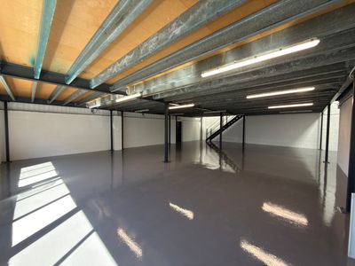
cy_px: 133
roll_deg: -1.1
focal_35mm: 14
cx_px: 178
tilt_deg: +2.7
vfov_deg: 85.7
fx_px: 144
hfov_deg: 102.1
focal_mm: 2.22
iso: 64
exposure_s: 1/45
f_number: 2.2
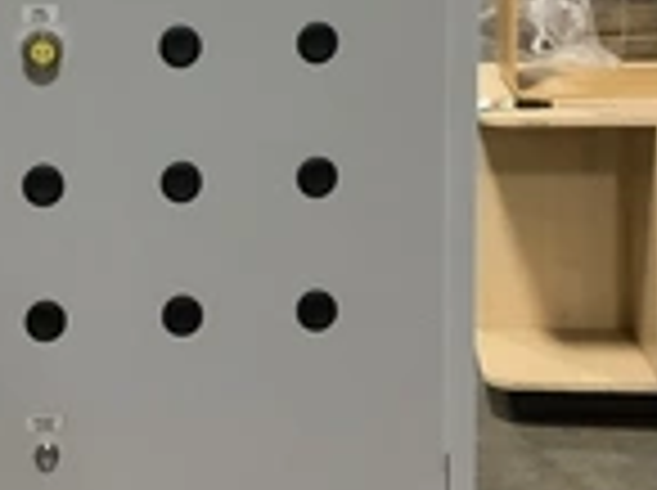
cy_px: -22
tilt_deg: -8.1
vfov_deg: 16.9
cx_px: 184
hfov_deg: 22.9
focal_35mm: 85
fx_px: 1611
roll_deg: -0.2
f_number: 2.4
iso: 400
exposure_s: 1/30
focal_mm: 3.3
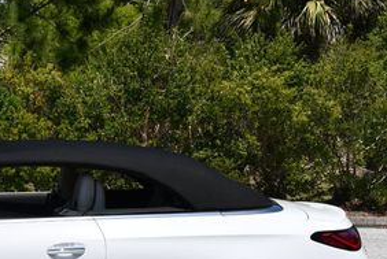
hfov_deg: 16.9
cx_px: -4
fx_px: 1270
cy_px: 166
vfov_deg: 11.6
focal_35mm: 118
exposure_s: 1/320
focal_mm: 26
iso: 100
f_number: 9
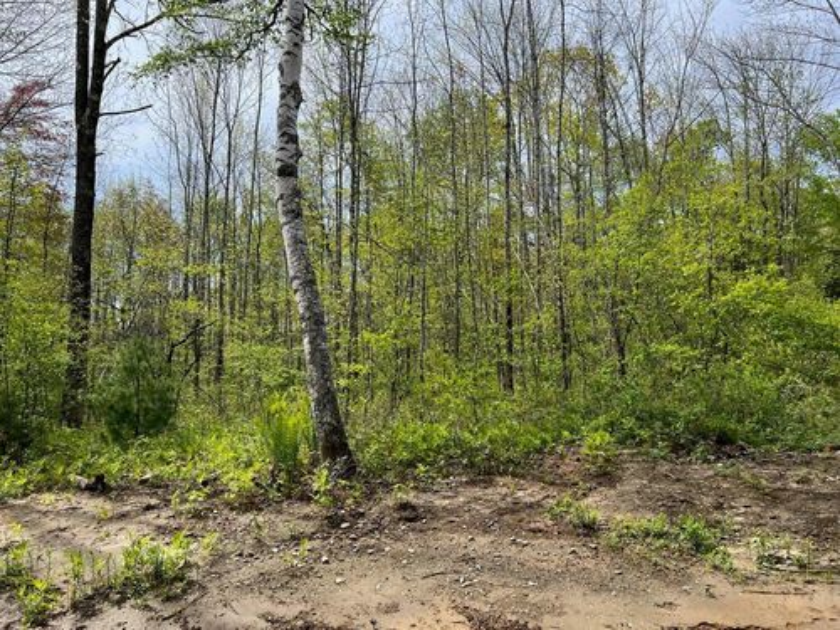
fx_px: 631
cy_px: 315
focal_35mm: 26
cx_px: 420
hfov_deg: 67.3
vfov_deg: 53.1
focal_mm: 5.7
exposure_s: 1/2208
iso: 50
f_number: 1.5
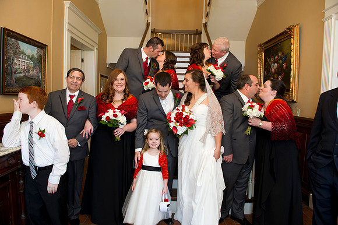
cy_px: 112
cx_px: 169
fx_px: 225
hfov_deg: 73.8
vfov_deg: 53.1
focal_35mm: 24
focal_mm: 24
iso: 800
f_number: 5
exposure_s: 1/60
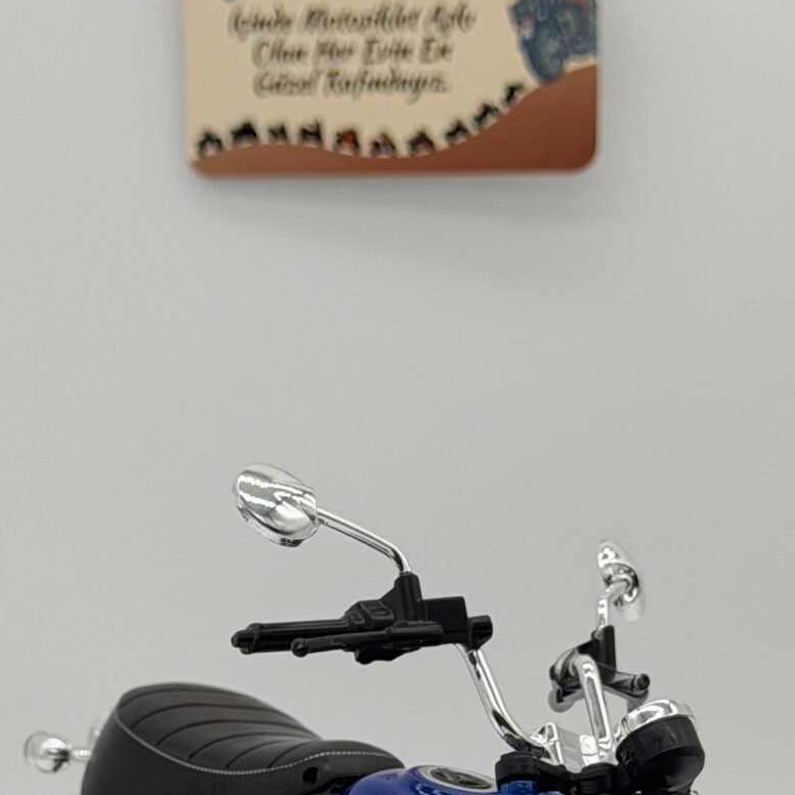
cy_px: 921
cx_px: 376
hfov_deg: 12.5
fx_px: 3638
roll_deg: -1.3
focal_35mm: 140
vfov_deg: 12.2
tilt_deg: -12.5
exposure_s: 1/837
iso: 64
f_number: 1.78
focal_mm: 6.76
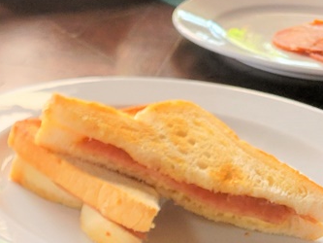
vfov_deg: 17.6
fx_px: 728
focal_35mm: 78
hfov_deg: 21.9
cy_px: 329
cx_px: -121
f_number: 1.8
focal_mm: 5.4
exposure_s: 1/120
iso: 200
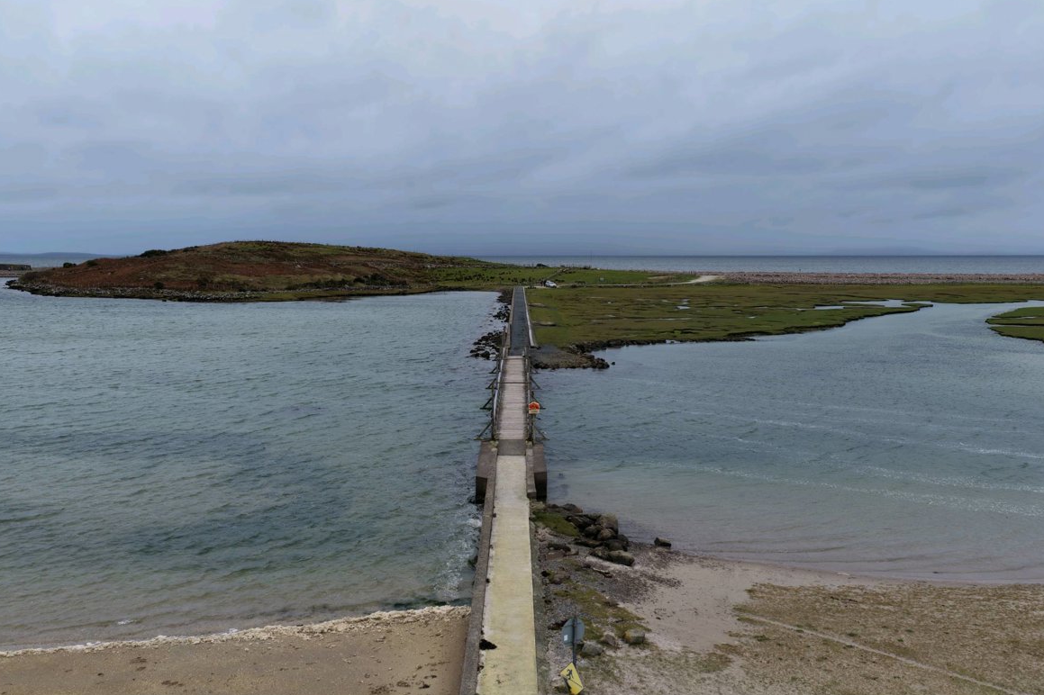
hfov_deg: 63.7
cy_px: 354
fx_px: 841
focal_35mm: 29
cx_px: 507
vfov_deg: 44.9
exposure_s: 1/240
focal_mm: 14.45
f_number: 2.8
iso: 125
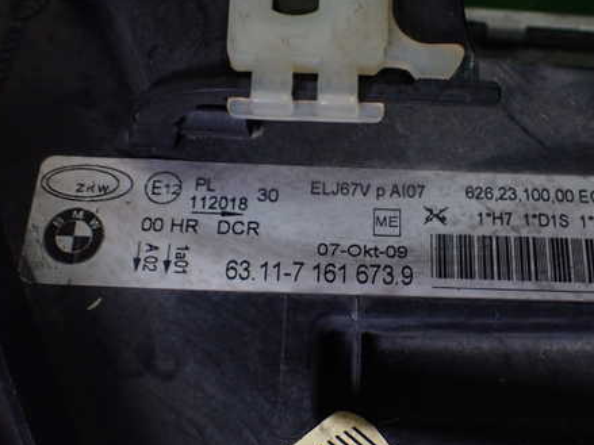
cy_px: 235
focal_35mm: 41
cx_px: 372
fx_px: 703
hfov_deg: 45.4
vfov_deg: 35.1
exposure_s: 1/125
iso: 500
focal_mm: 5.4
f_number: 2.3
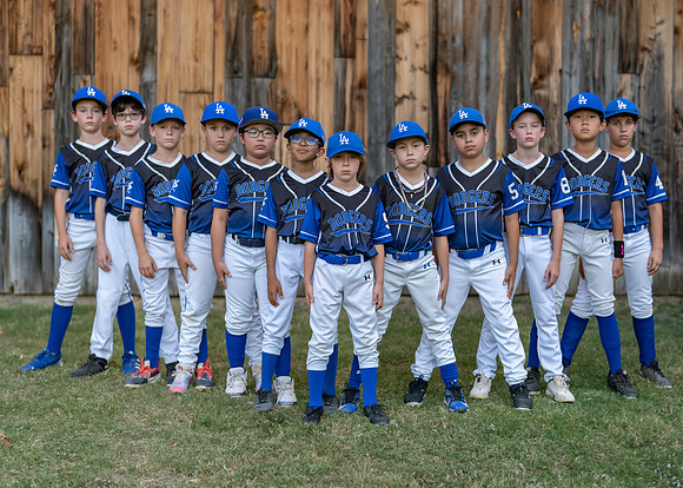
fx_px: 1143
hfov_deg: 33.3
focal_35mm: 59
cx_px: 353
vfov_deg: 24.1
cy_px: 251
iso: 100
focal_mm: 50
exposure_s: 1/640
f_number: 1.6
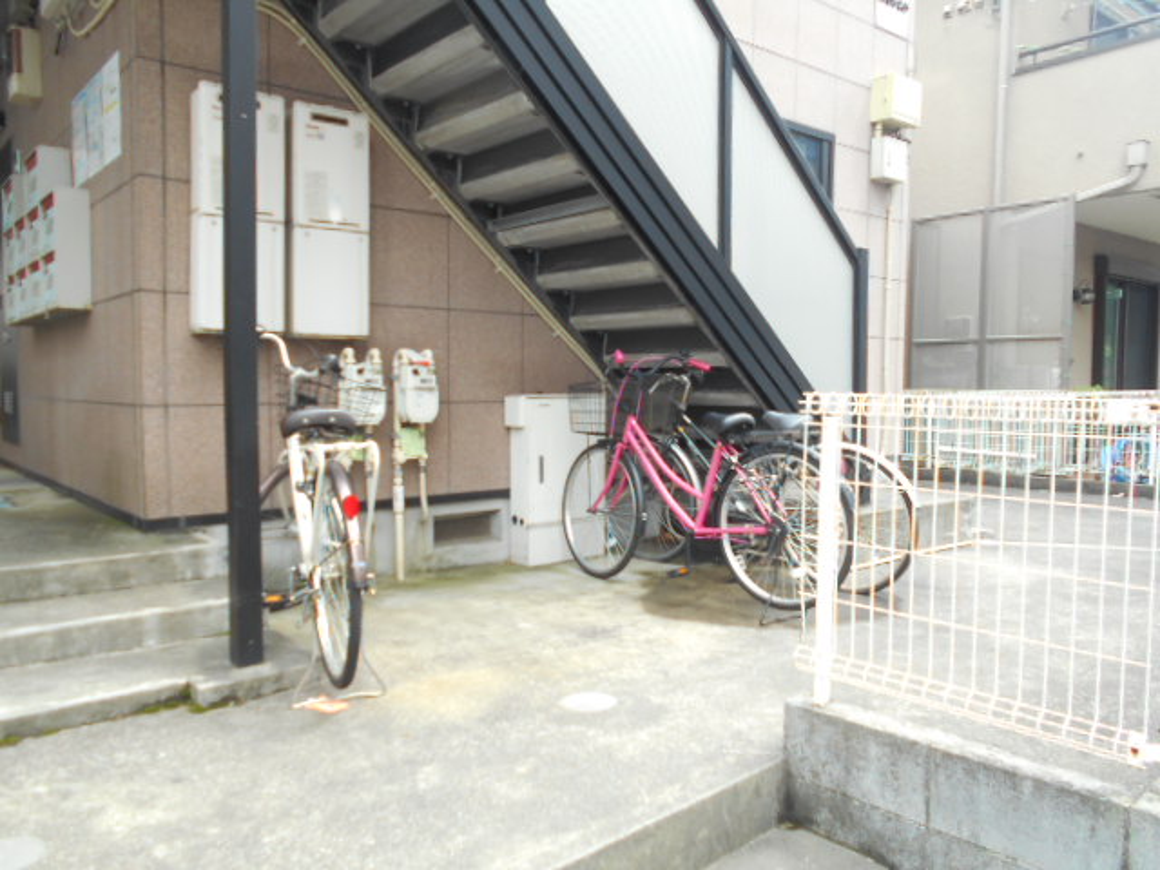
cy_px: 435
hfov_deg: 67.3
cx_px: 580
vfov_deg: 53.1
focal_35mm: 26
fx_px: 871
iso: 80
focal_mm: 4.6
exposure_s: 1/80
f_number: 3.2
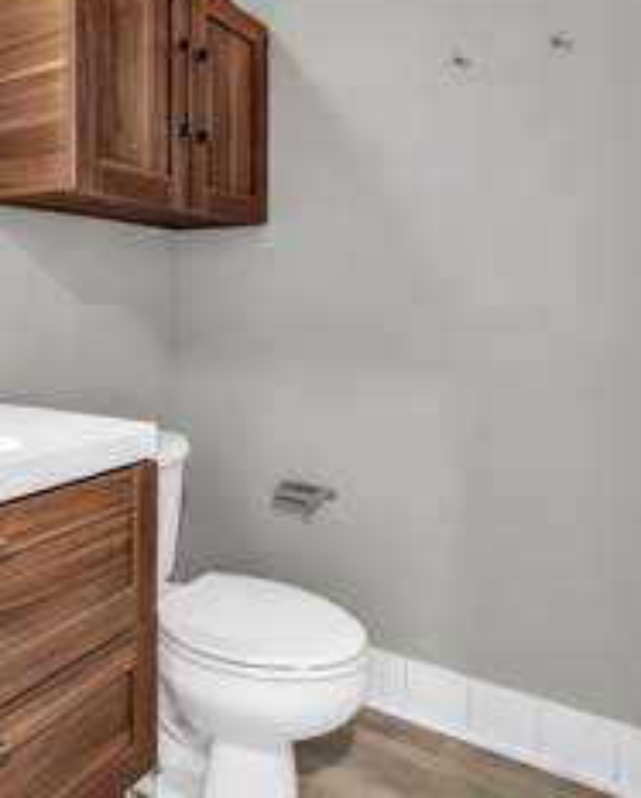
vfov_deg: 63.2
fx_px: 639
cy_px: 303
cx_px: 192
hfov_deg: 51.8
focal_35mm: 27
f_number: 8
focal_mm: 14
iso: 400
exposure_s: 1/4
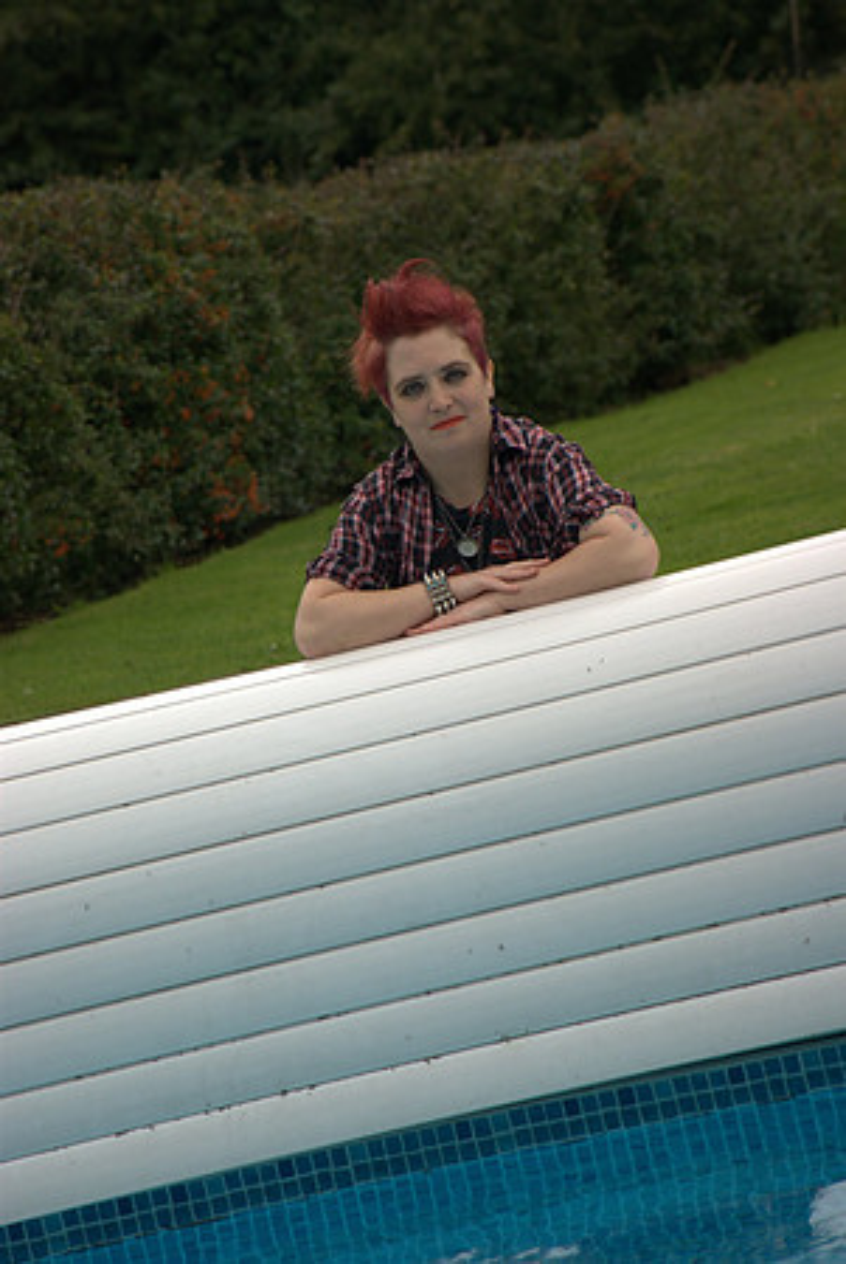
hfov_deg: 6.8
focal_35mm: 202
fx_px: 7121
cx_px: 423
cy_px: 632
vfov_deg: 10.1
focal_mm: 135
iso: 100
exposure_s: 1/160
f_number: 7.1
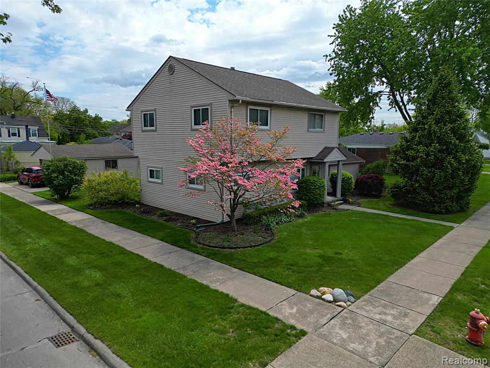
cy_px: 184
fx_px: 340
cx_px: 245
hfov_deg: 71.6
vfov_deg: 56.8
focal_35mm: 24
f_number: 1.7
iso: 100
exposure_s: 1/3000
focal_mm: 6.7
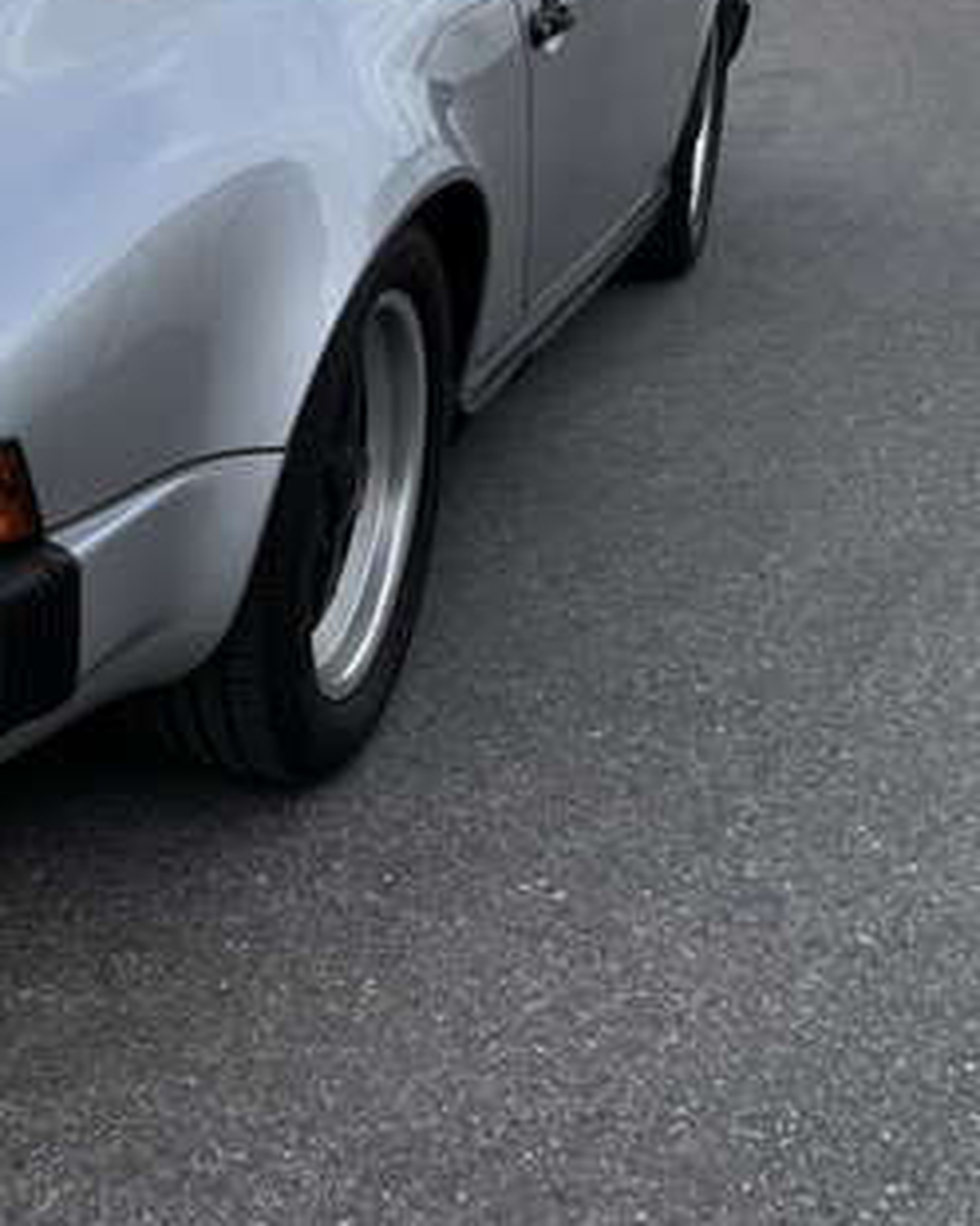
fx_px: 2103
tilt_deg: -16.3
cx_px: -221
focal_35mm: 58
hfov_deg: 23.7
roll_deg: -0.7
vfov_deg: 31.5
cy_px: 225
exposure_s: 1/1131
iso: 80
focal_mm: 6.76
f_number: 1.78
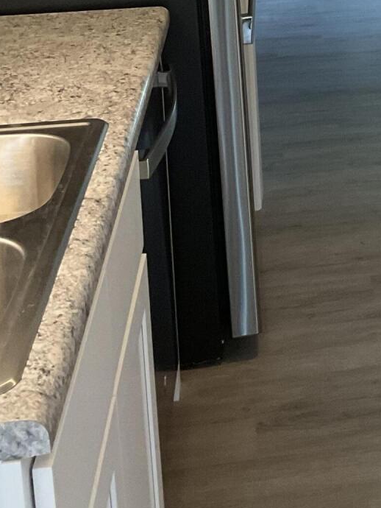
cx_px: 463
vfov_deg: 21.9
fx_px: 1232
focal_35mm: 84
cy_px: -71
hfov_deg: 16.8
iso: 100
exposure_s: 1/60
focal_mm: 3
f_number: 1.8
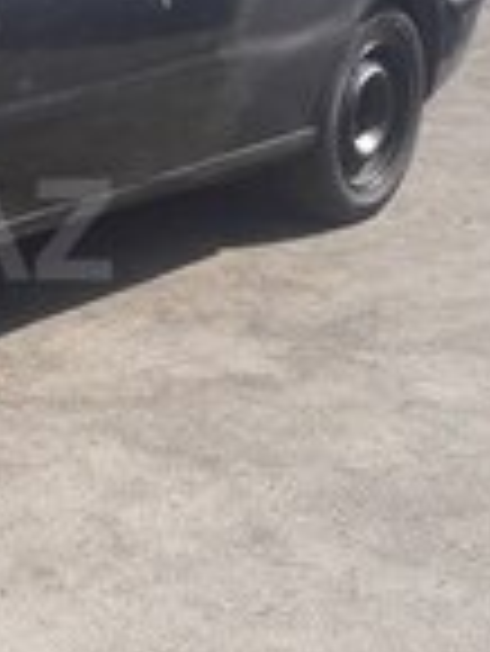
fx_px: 1809
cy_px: 229
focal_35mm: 96
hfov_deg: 14.4
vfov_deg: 20.4
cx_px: -234
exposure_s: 1/845
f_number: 1.9
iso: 40
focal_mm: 3.7
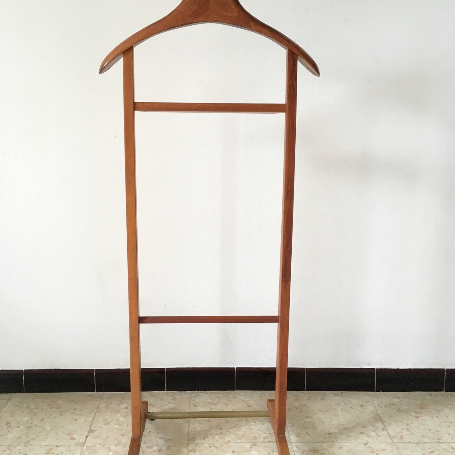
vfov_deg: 47.2
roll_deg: +0.8
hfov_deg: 47.2
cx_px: 226
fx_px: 520
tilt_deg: -11.9
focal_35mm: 35
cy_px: 220
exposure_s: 1/33
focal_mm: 4.15
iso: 64
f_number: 2.2
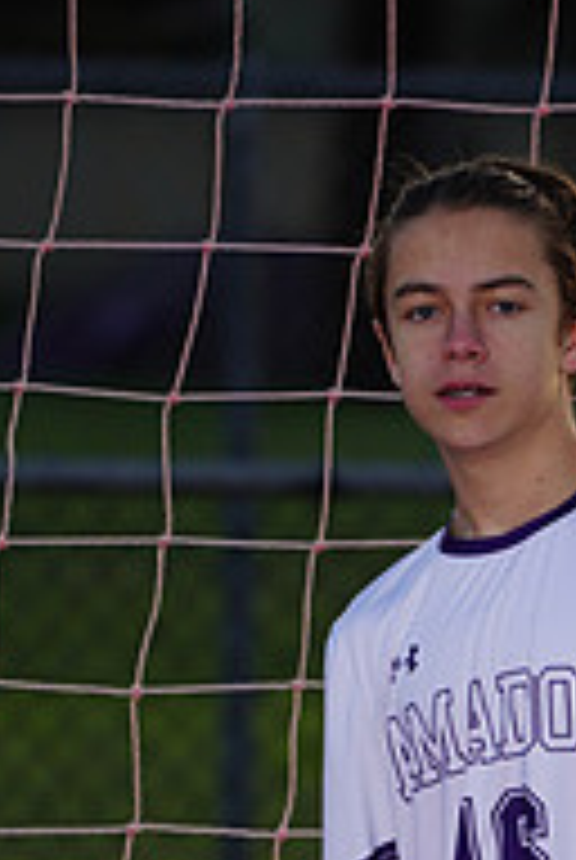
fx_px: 19440
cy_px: 1234
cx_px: 601
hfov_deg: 1.7
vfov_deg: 2.5
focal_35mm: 813
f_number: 5.6
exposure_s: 1/250
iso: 200
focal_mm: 268
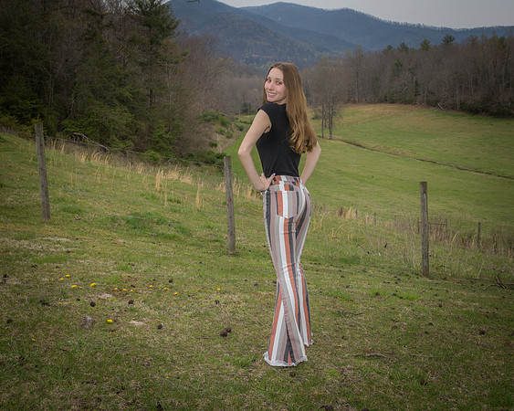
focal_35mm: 41
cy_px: 206
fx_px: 617
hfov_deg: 45.1
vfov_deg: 36.9
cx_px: 303
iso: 140
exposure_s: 1/180
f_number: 6.7
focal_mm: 24
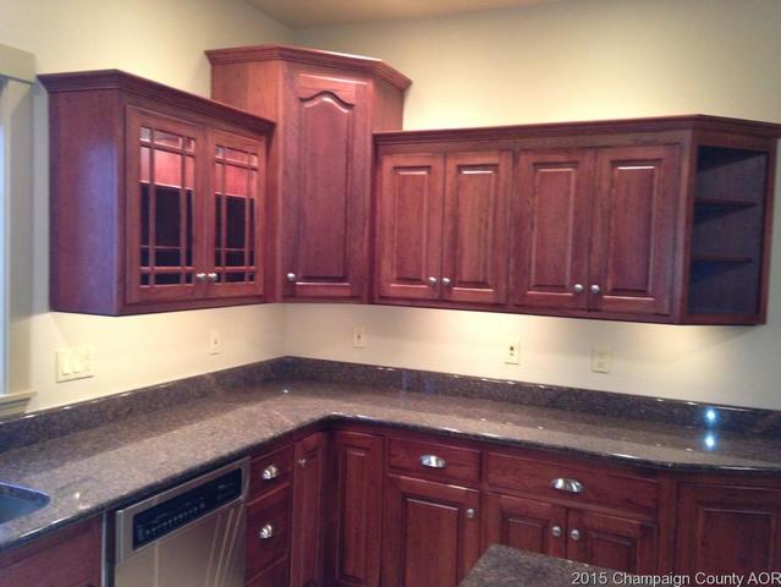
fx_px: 745
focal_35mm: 33
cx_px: 390
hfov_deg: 55.3
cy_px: 294
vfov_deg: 43.0
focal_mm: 4.13
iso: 250
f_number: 2.4
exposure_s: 1/20
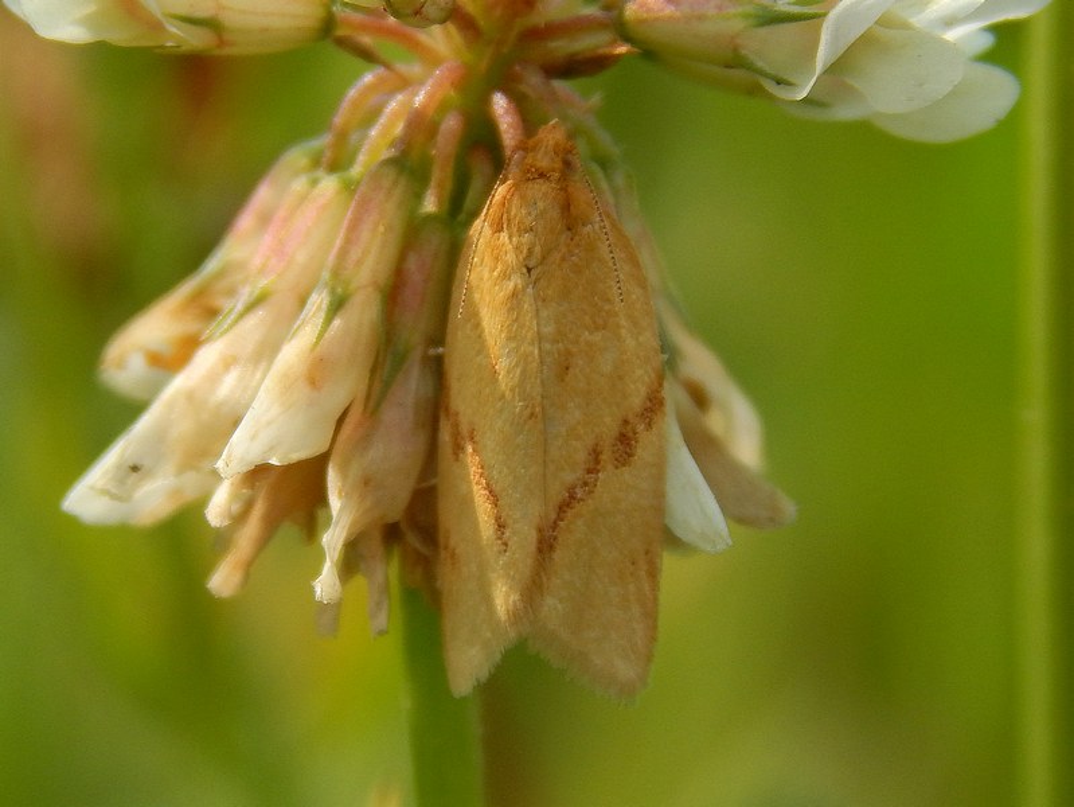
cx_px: 537
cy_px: 404
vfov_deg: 9.2
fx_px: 5028
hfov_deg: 12.2
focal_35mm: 162
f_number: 5.1
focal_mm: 28.7
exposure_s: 1/400
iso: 125
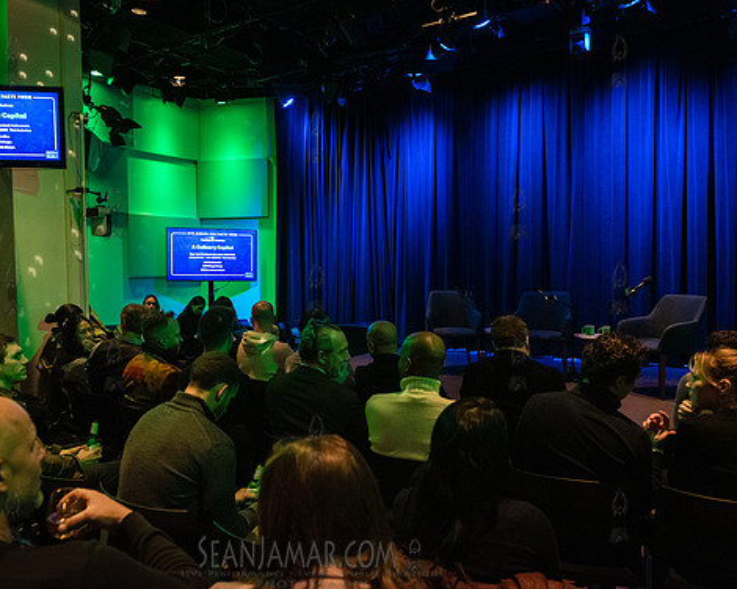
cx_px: 315
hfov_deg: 61.9
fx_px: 611
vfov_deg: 51.5
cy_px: 287
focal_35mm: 28
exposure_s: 1/125
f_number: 3.5
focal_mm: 24
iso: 8000
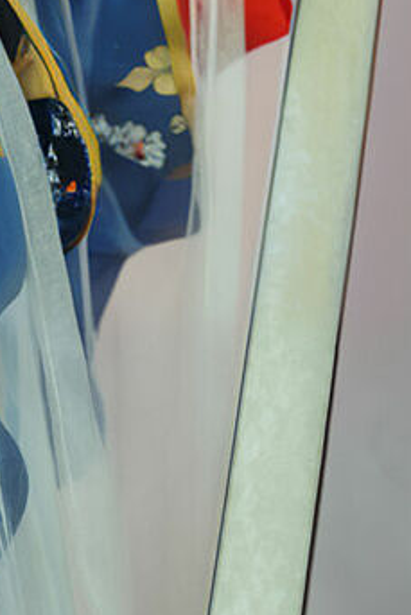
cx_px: -176
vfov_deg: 5.3
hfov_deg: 3.6
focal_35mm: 381
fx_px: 6518
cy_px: -447
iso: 400
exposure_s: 1/80
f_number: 4
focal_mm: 85
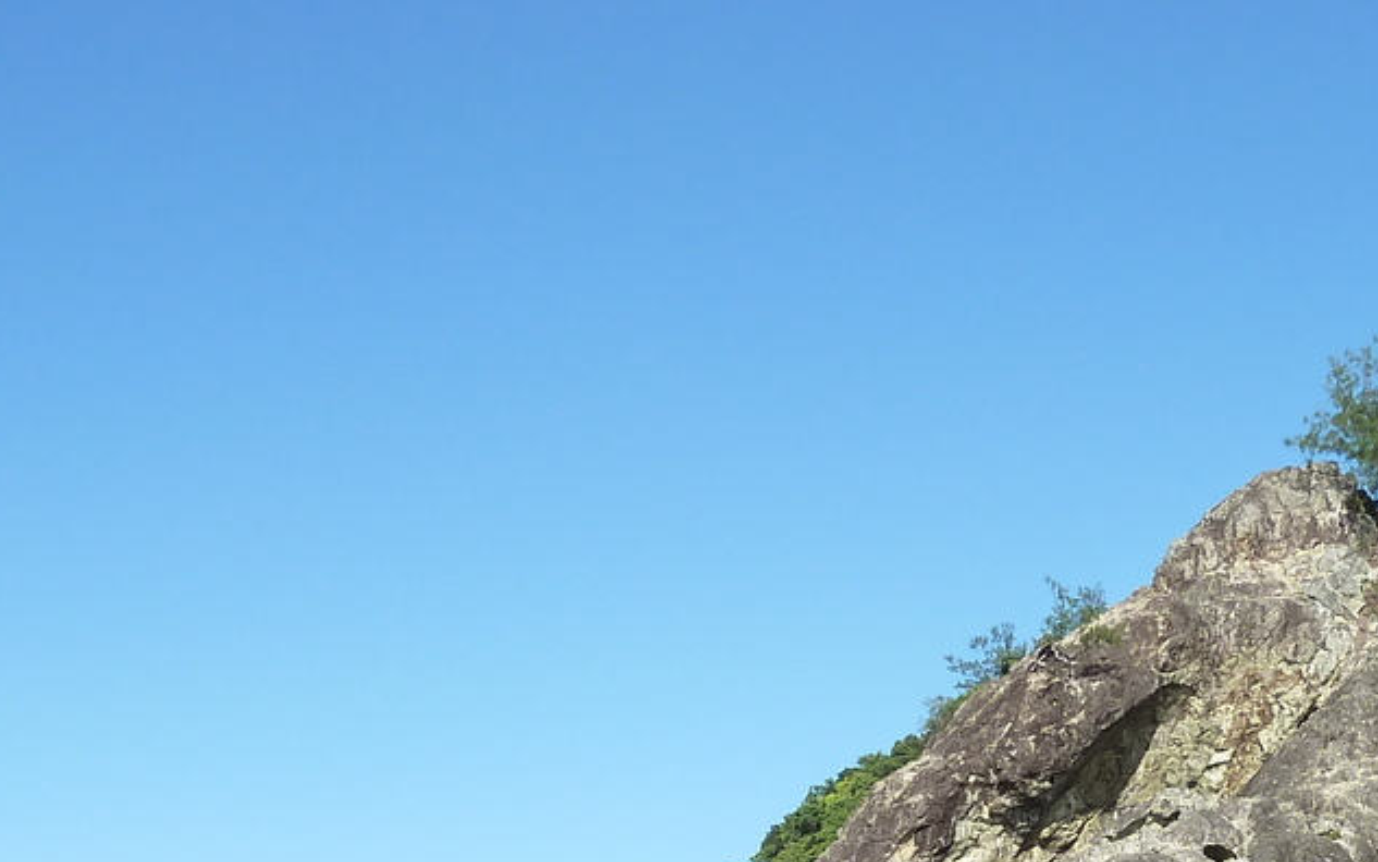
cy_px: 1165
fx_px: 2517
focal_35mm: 67
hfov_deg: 30.5
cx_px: 860
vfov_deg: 18.0
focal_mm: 4.1
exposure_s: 1/500
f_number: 4
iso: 125
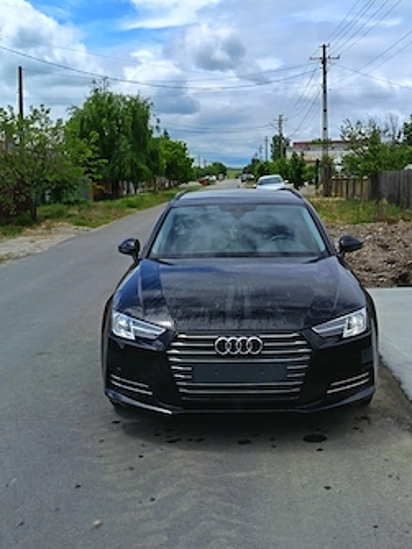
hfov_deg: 33.6
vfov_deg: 43.9
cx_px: 225
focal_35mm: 43
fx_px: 683
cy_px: 267
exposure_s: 1/1153
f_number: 1.75
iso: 101
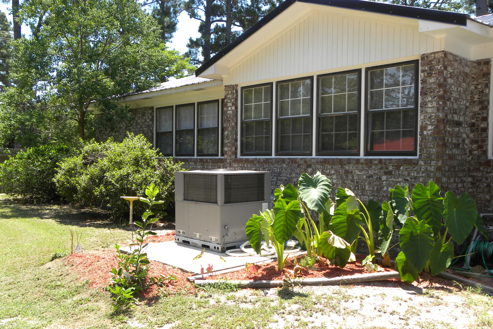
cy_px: 182
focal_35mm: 35
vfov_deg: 37.8
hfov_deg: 54.4
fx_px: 479
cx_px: 246
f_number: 4
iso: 64
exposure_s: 1/142
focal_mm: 5.9
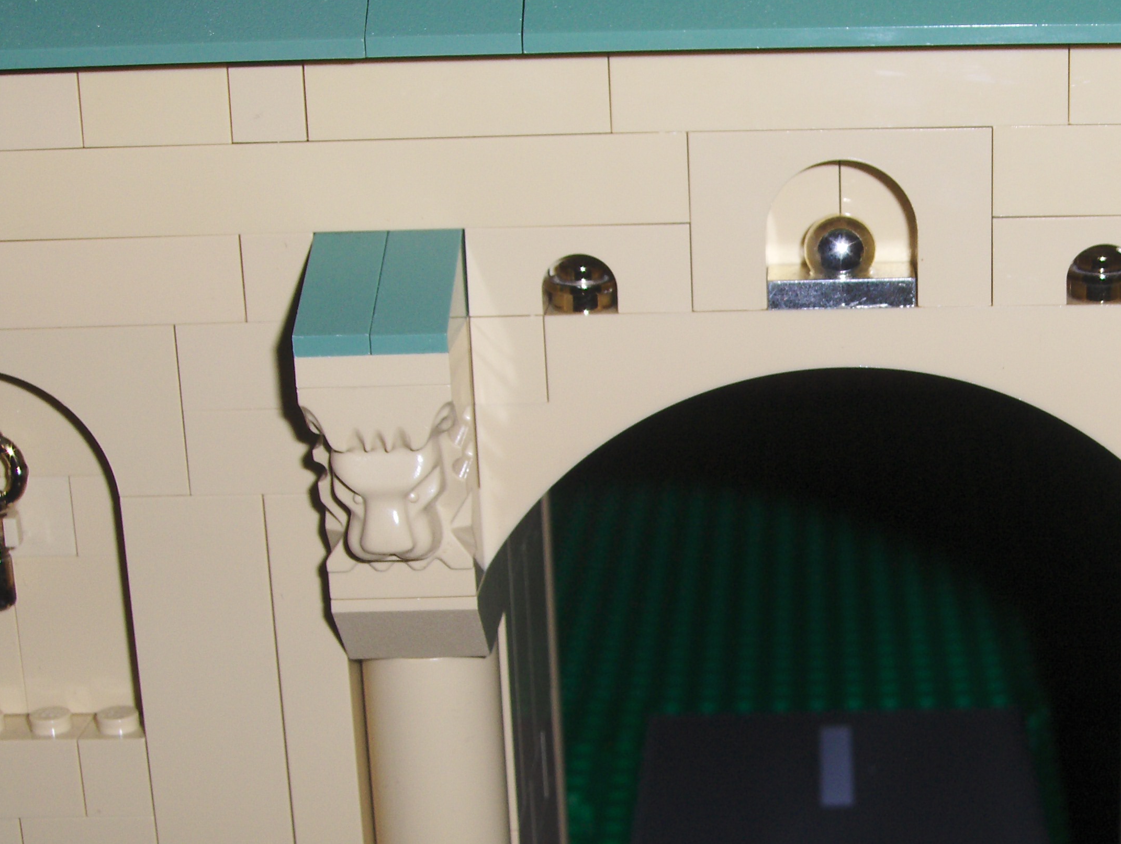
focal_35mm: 80
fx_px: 2594
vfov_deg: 18.4
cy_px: 526
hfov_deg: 24.1
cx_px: 851
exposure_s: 1/60
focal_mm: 11.3
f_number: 6.3
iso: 100
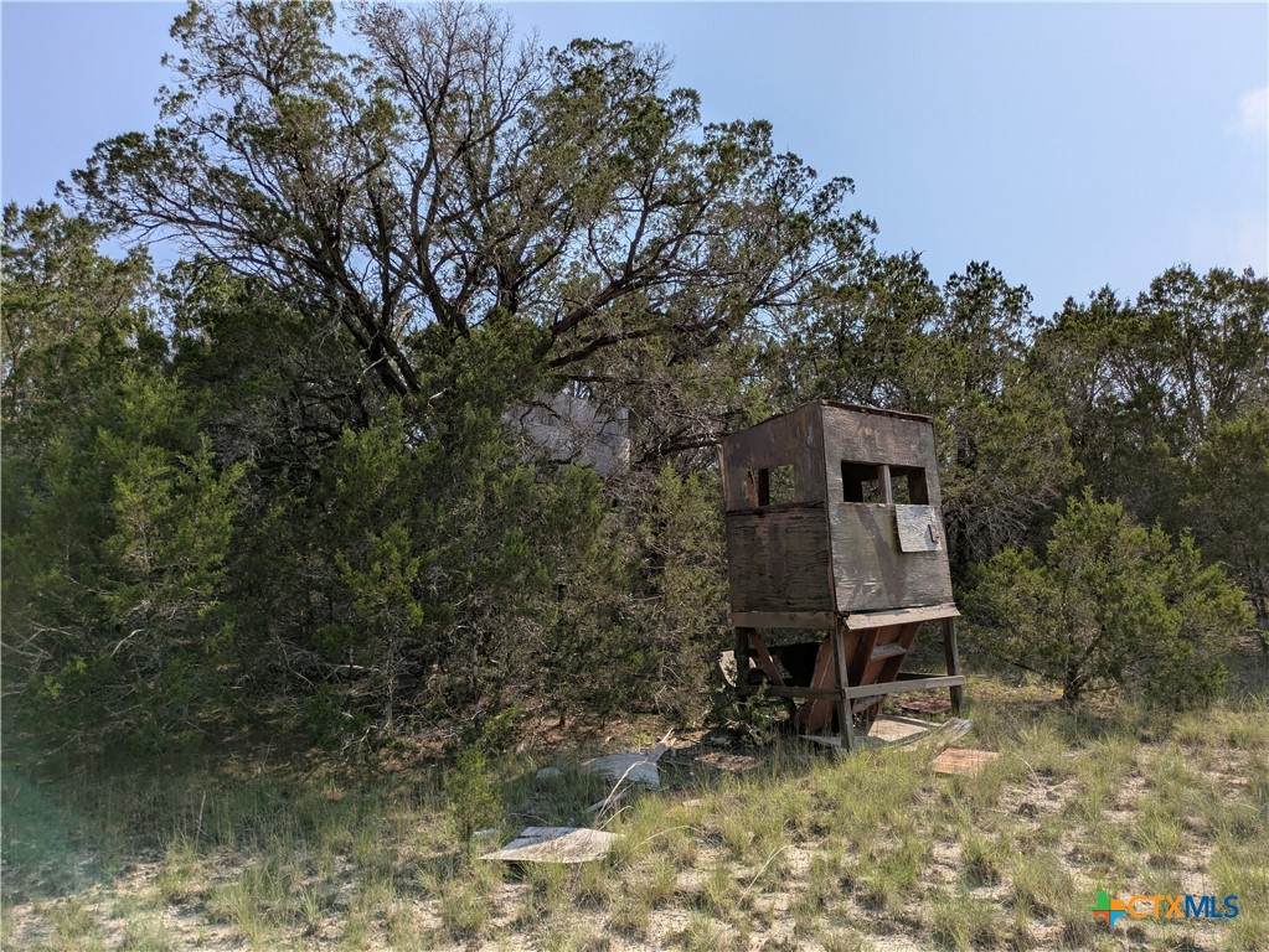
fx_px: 917
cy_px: 476
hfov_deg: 69.4
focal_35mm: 25
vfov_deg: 54.9
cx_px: 634
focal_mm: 5.43
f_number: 1.89
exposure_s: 1/3953
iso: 52
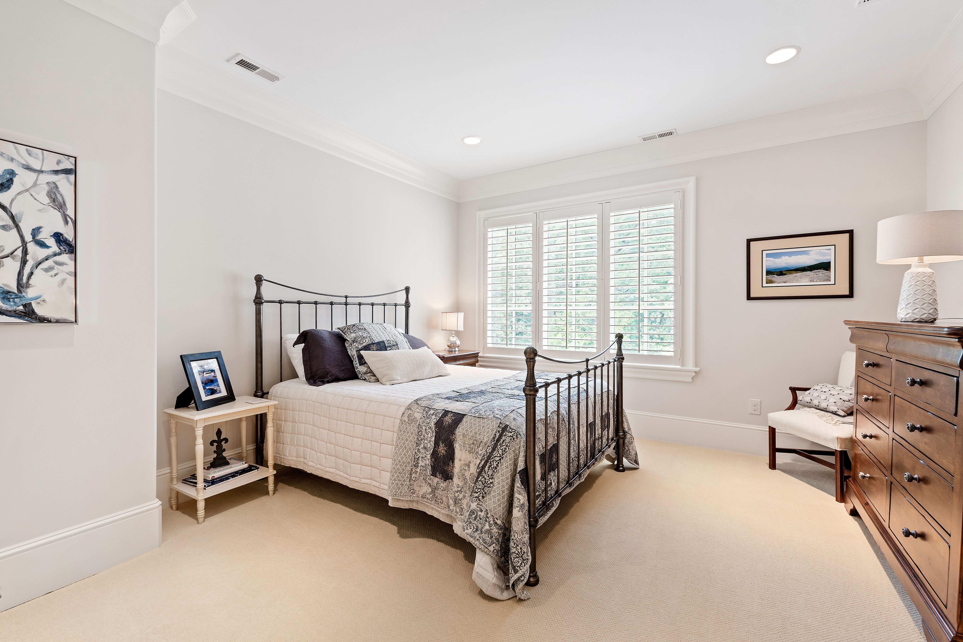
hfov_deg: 100.4
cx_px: 482
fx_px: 401
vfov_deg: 77.3
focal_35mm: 15
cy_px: 321
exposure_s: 1/1.67
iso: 100
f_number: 8
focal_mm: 10
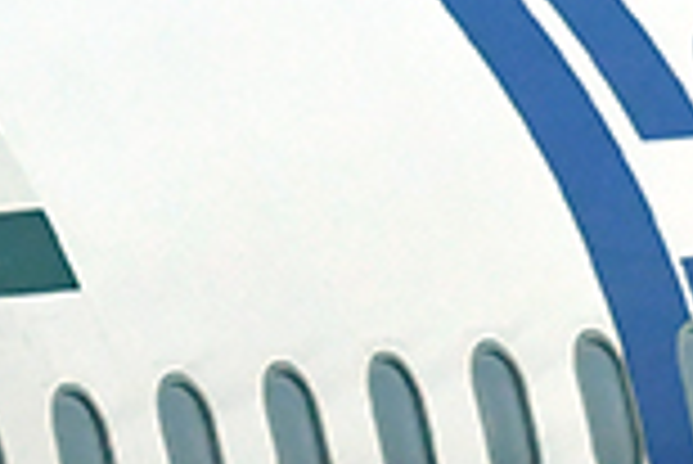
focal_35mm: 2797
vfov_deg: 0.5
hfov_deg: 0.7
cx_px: -99
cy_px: 951
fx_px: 53892
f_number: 5.6
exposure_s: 1/640
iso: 800
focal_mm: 240
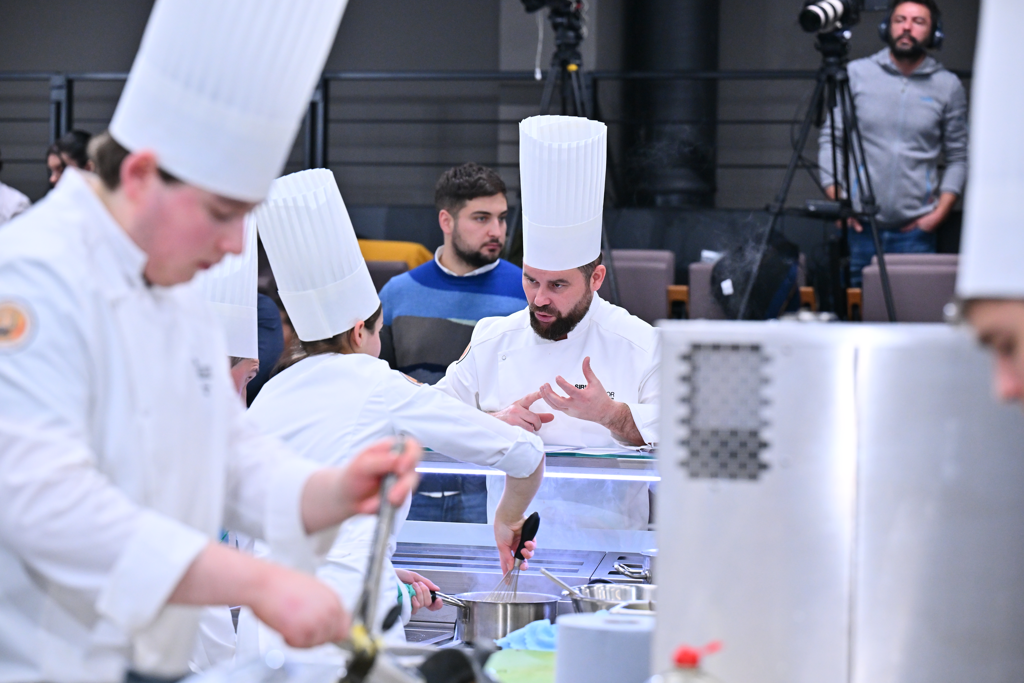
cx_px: 512
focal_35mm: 110
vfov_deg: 12.5
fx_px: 3129
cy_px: 342
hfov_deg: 18.6
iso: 2500
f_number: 4
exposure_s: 1/400
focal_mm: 110
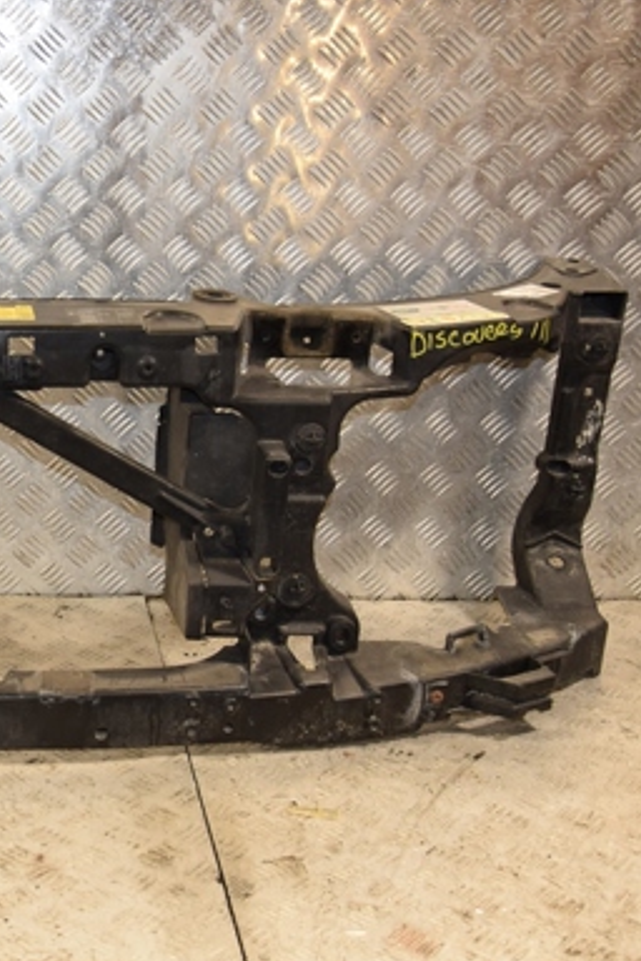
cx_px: -135
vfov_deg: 33.4
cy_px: 470
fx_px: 1602
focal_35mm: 60
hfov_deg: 21.0
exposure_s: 1/200
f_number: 5.6
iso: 800
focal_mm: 24
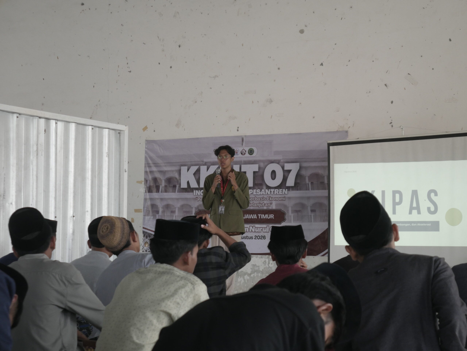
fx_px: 1026
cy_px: 176
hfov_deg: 25.6
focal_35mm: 76
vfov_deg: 19.4
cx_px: 234
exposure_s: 1/80
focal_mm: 38
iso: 800
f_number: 5.5
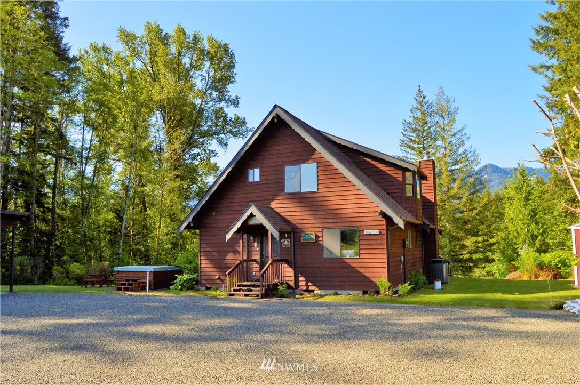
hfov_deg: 67.4
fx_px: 434
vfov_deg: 47.8
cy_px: 192
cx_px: 290
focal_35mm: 27
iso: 400
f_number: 10
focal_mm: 18
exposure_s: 1/250
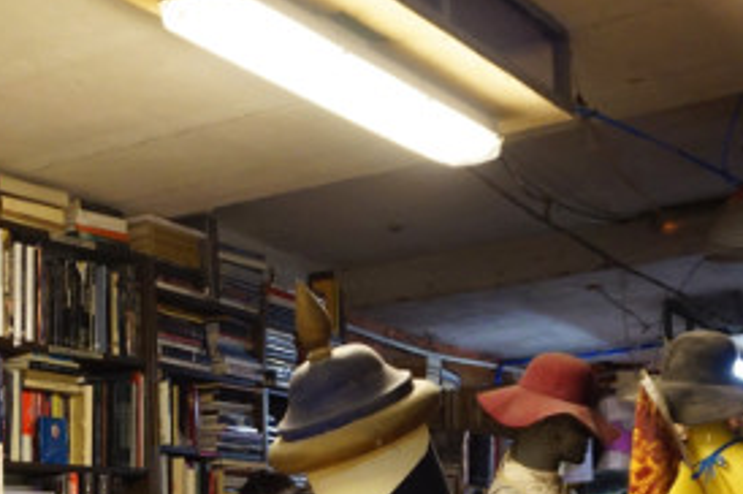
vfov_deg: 18.1
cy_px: 646
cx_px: 27
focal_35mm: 70
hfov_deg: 27.5
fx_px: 1443
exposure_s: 1/60
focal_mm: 16
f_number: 4
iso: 1000
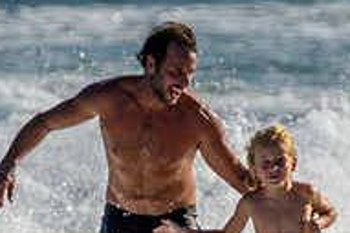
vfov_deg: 0.4
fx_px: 32473
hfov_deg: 0.6
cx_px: 283
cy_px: 315
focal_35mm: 3343
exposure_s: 1/2000
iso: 450
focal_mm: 800
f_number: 11
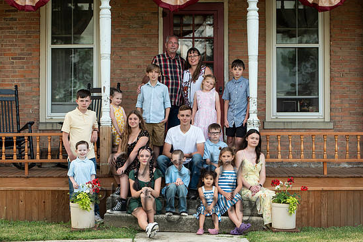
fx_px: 857
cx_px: 176
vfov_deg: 16.1
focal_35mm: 85
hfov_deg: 23.9
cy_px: 121
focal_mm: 80
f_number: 6.3
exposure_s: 1/125
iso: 400
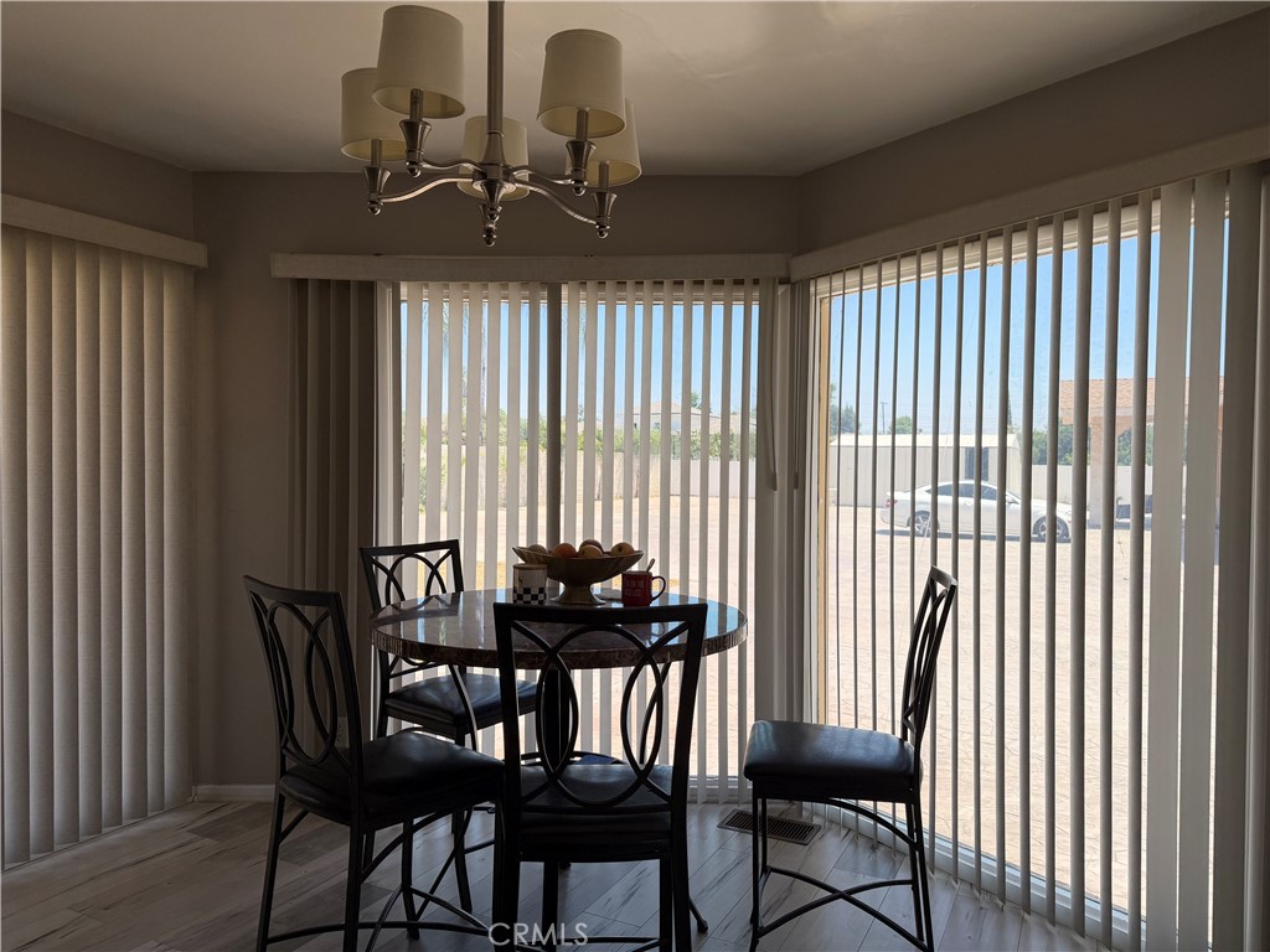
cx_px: 635
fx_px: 881
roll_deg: -1.0
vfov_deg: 56.8
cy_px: 476
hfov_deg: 71.6
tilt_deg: -1.7
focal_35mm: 24
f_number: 1.78
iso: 80
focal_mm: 6.76
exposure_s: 1/3021
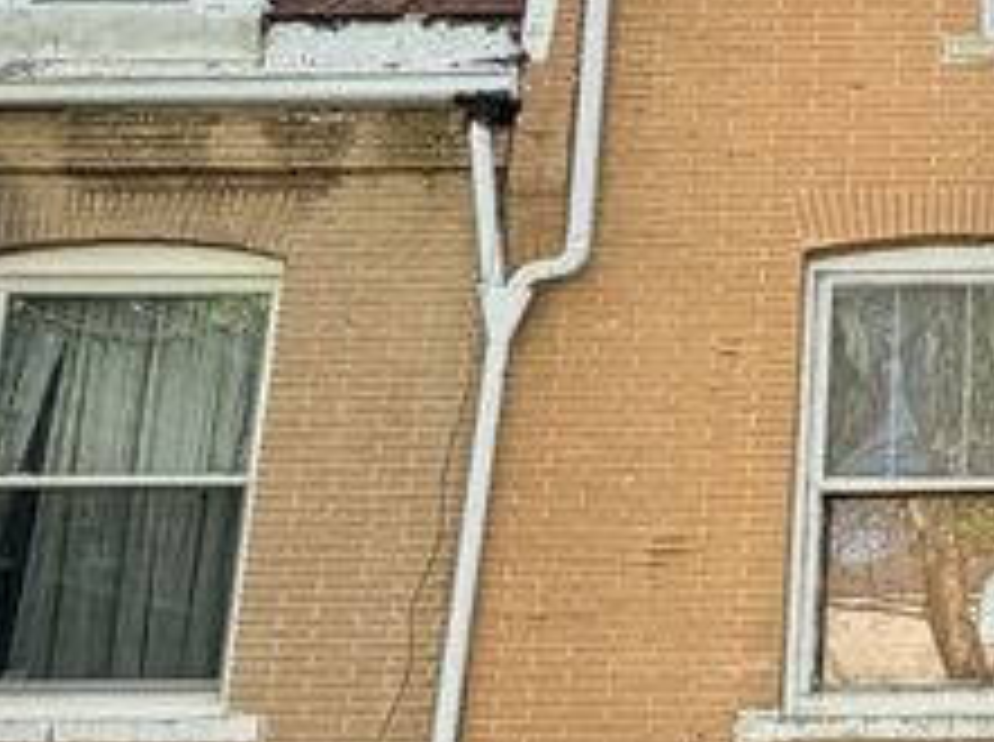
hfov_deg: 25.7
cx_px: 1286
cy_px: 301
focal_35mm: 65
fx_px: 1863
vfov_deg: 22.5
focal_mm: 2.22
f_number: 2.2
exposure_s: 1/368
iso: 50
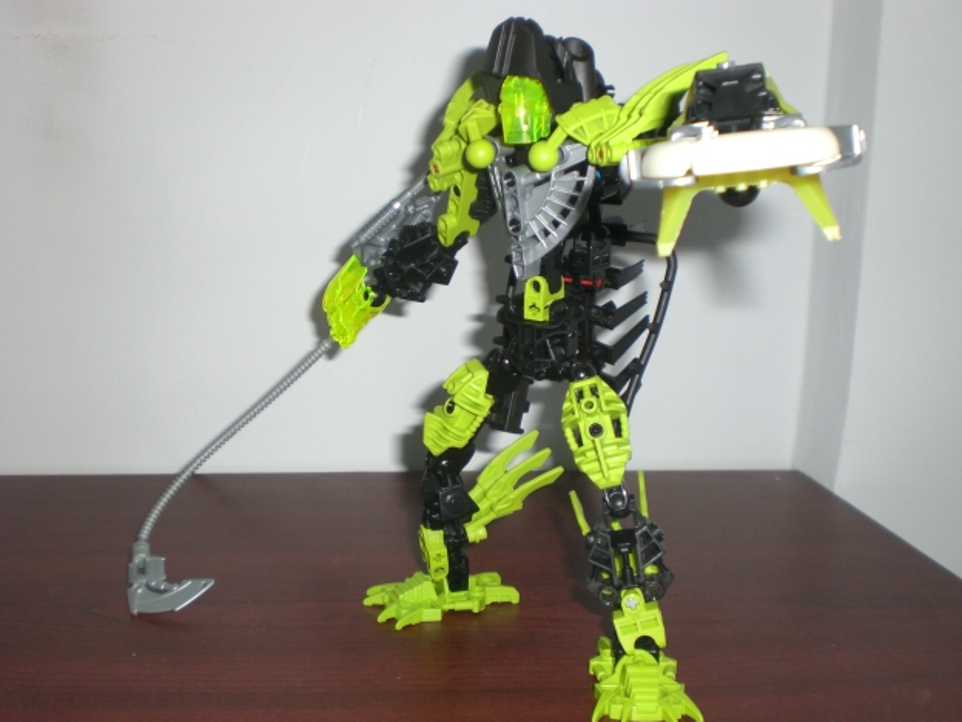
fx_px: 1084
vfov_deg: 36.8
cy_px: 364
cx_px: 492
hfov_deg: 47.9
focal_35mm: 39
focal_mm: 6.3
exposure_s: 1/60
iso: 100
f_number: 3.1
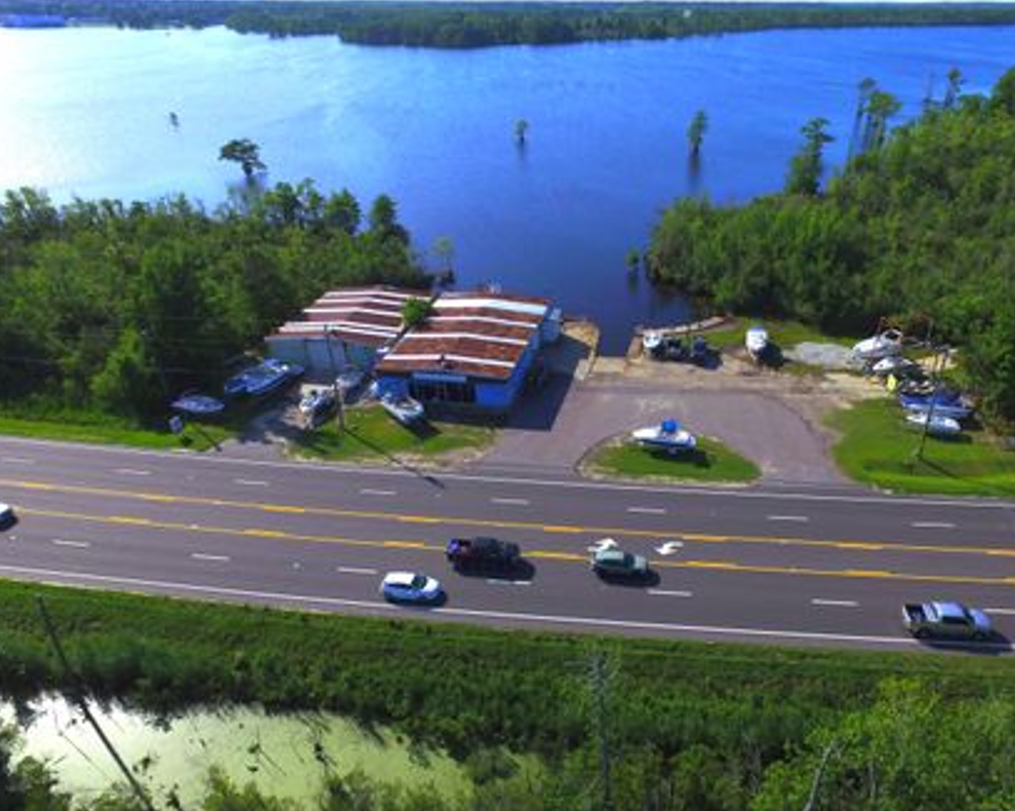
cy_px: 445
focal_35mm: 24
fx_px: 720
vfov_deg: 58.6
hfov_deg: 69.6
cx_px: 609
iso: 100
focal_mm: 3.61
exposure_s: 1/2320
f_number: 2.8
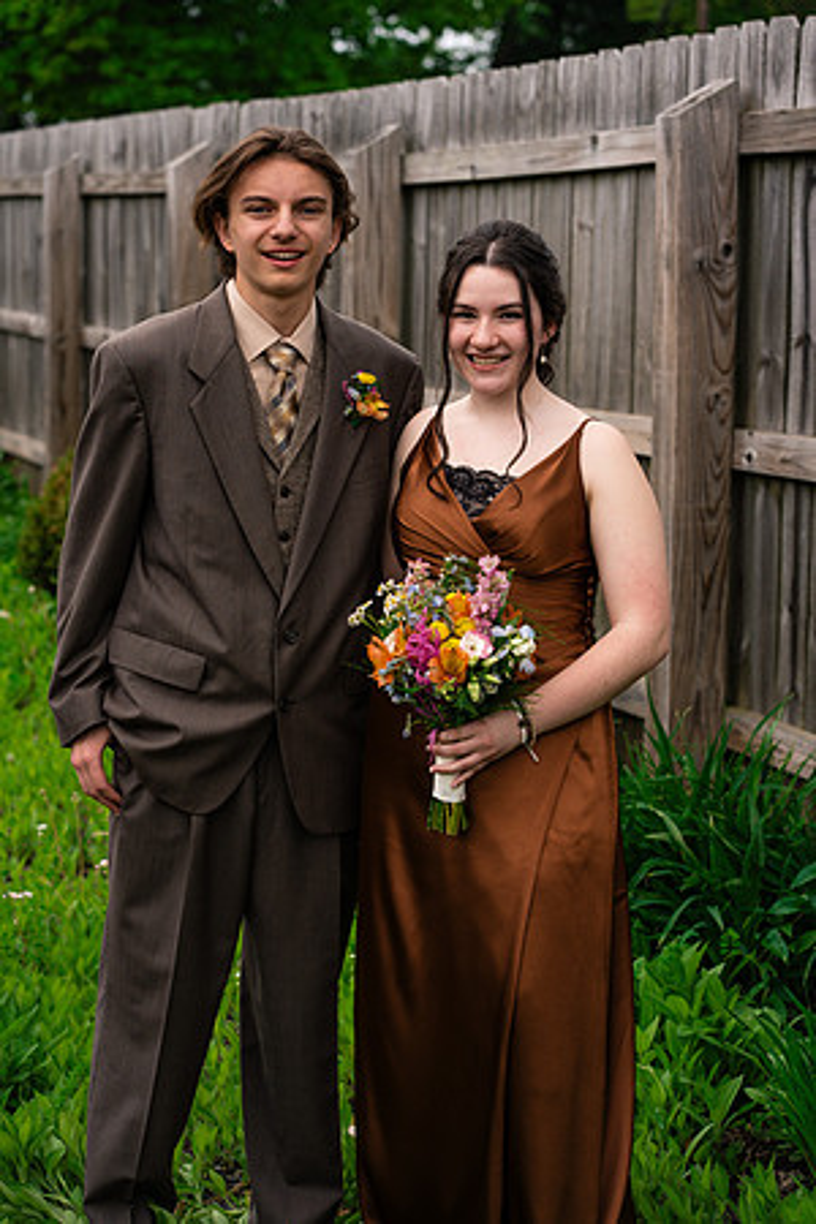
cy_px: 612
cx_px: 408
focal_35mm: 85
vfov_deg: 23.9
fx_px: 2890
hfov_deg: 16.1
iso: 400
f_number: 5
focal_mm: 85
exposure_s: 1/800
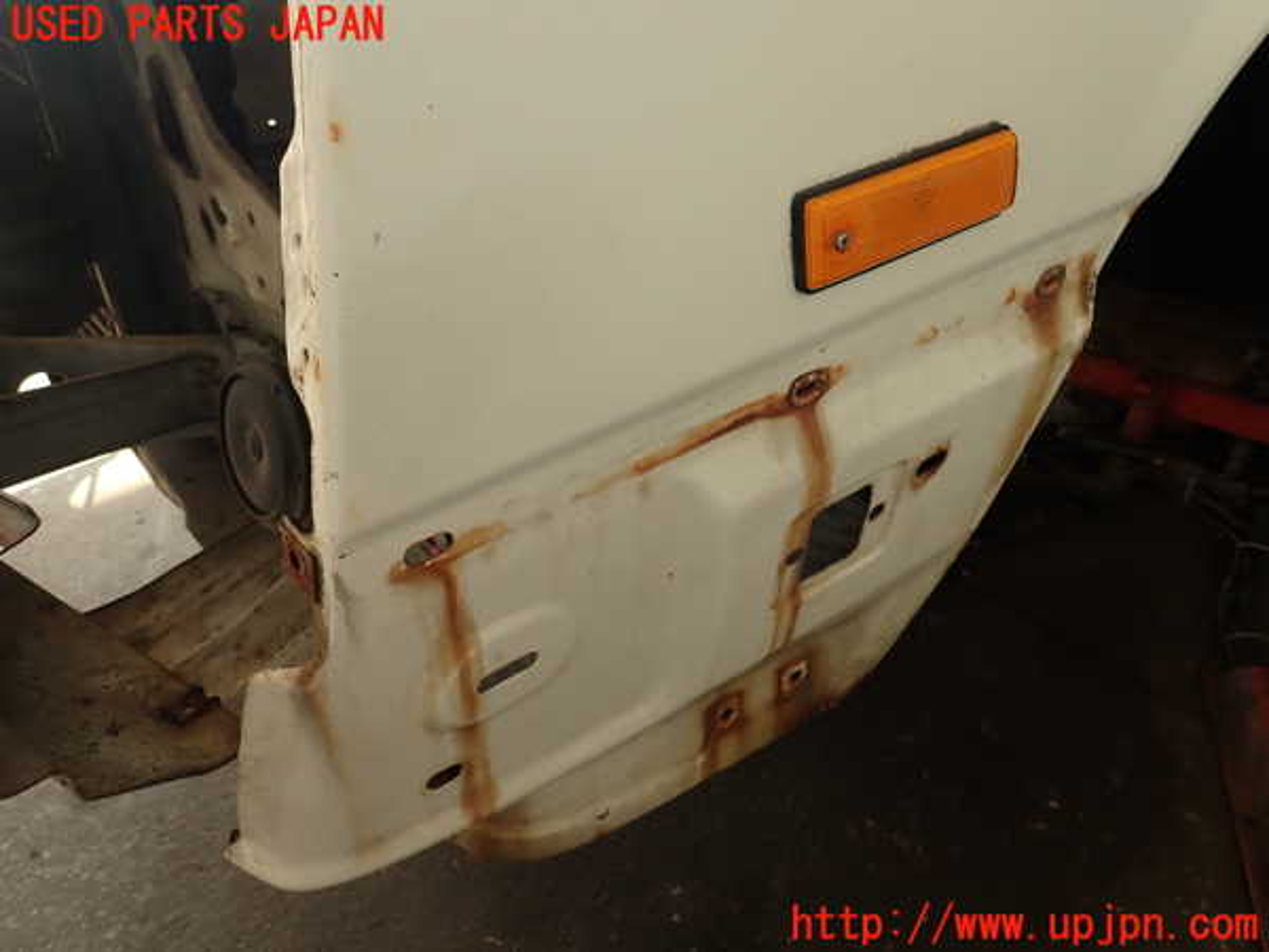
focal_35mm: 25
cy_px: 476
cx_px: 634
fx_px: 916
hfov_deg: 69.4
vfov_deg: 54.9
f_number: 2.8
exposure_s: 1/100
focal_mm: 4.5
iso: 100
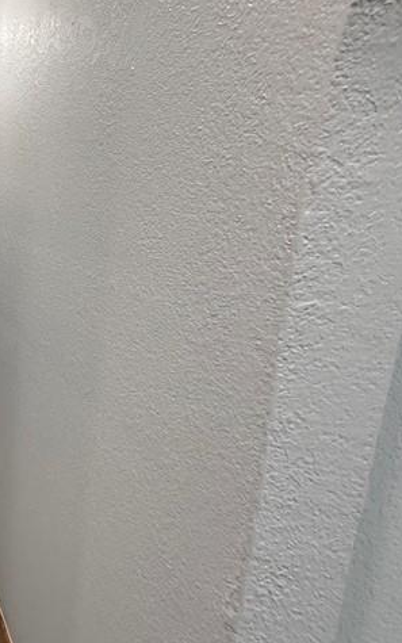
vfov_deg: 59.6
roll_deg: -0.3
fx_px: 561
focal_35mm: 32
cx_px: -156
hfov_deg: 29.3
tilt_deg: -10.8
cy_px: 318
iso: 320
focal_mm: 2.22
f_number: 2.2
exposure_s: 1/120
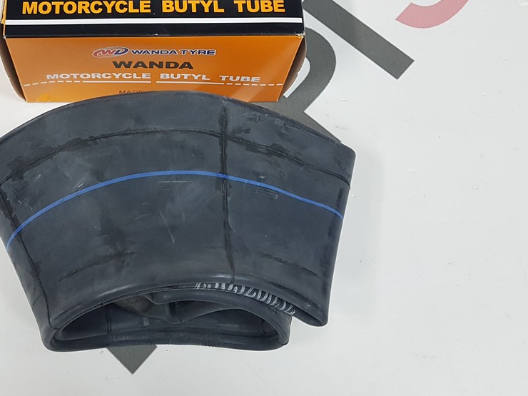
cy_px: 97
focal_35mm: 45
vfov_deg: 31.6
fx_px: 686
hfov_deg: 41.4
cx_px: 167
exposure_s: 1/33
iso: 160
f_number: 1.7
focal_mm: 4.2
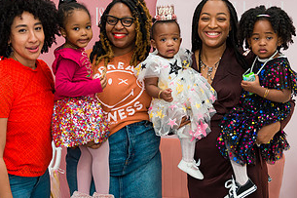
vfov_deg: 22.9
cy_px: 80
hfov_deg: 33.9
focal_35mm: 59
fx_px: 486
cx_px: 140
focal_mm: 31
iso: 800
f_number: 3.2
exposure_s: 1/200
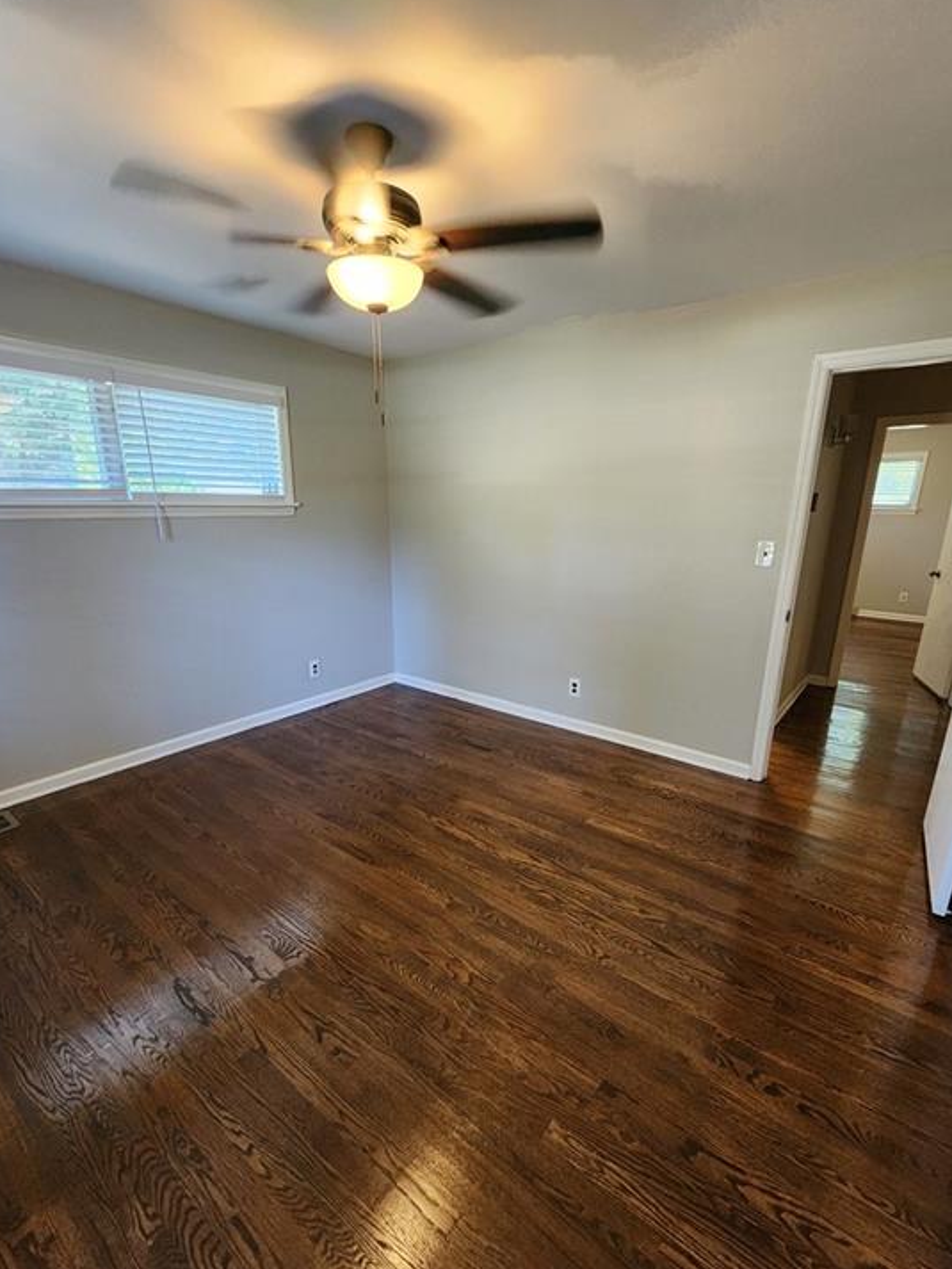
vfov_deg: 101.9
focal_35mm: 14
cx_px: 468
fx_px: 513
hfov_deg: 85.7
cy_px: 671
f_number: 2.2
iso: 400
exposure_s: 1/60
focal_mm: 2.2
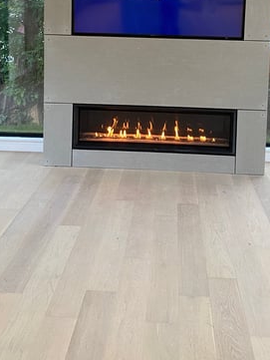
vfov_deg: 39.1
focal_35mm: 46
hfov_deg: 31.5
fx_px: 478
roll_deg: -1.3
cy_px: 56
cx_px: 150
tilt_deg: -4.9
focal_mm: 4.25
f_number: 1.8
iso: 160
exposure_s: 1/60
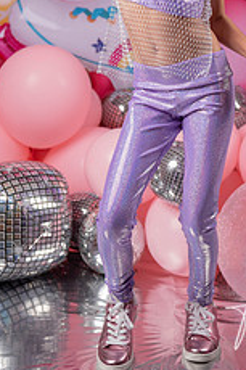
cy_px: 23
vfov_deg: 20.7
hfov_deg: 14.2
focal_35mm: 96
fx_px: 985
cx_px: 158
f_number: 3.2
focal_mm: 49
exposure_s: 1/250
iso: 64
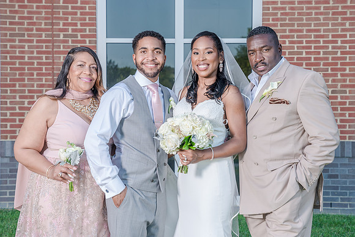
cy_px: 109
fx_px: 682
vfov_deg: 19.7
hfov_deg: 29.2
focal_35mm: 69
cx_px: 177
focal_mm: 64
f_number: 5.6
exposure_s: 1/200
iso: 200
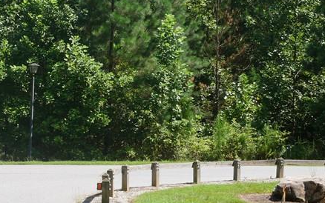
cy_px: 86
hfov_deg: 18.3
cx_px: -40
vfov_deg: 12.0
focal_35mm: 109
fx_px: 966
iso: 200
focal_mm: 22
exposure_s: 1/250
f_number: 7.1
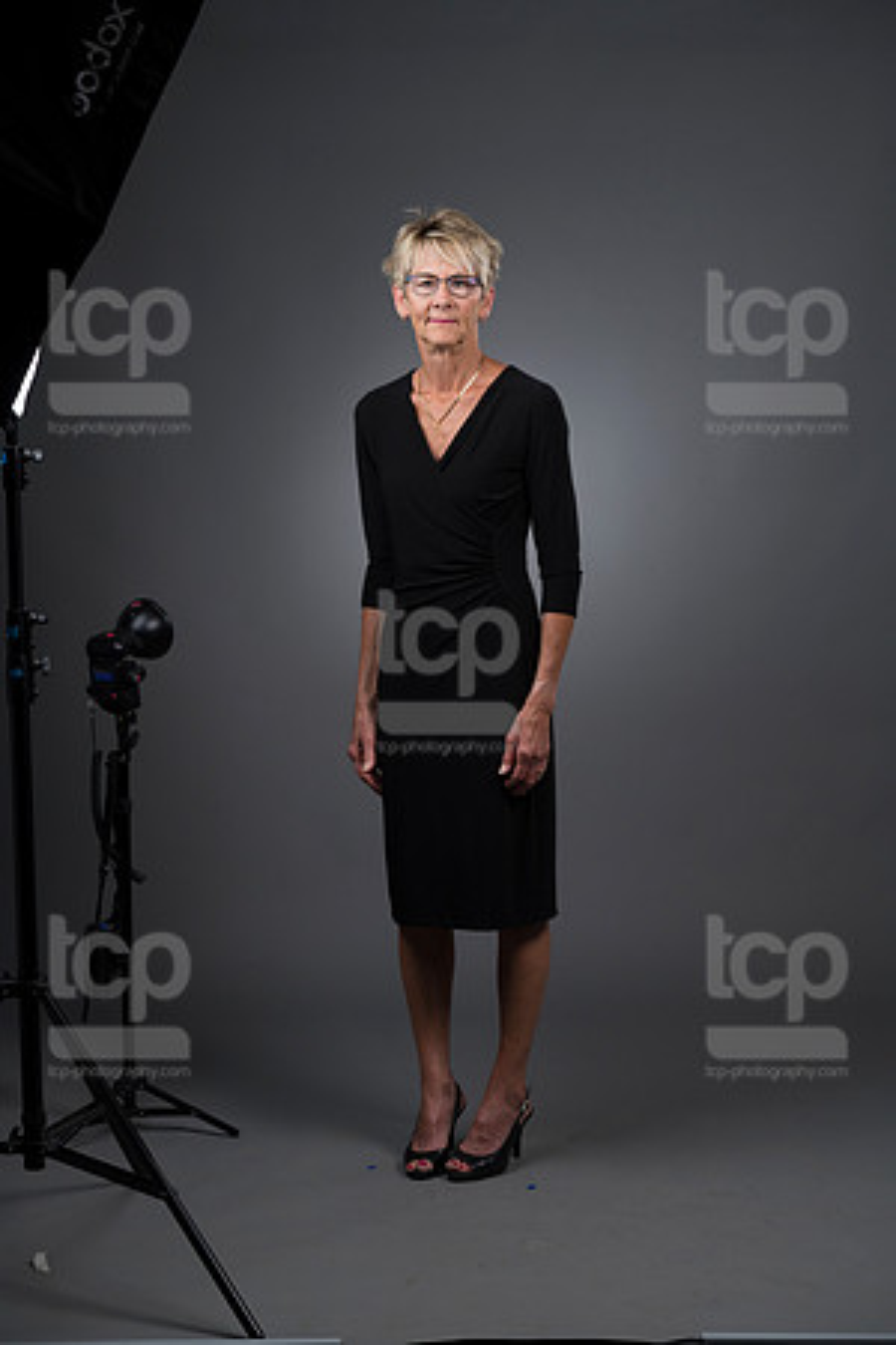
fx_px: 2986
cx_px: 448
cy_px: 672
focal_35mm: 80
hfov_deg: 17.1
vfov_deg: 25.4
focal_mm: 80
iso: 160
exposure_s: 1/250
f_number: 5.6
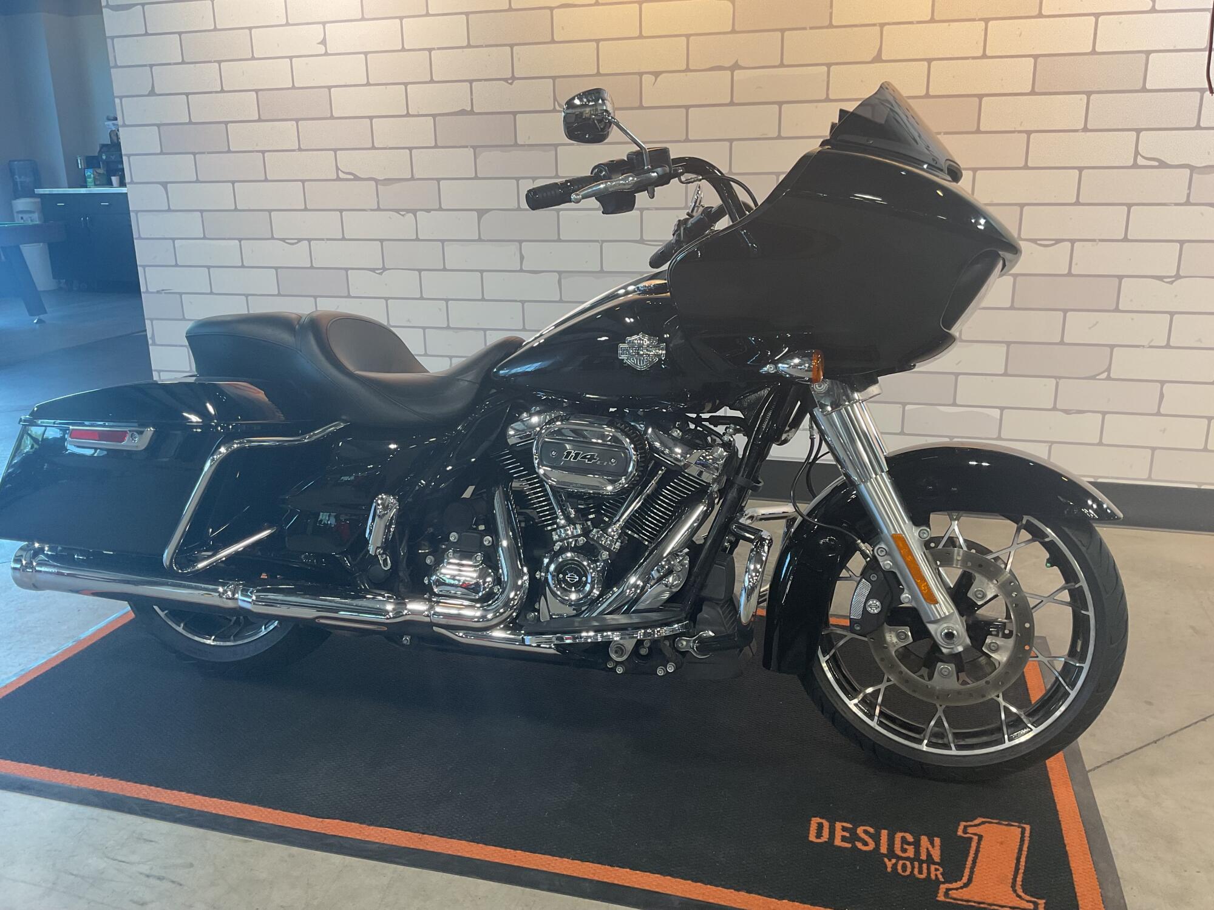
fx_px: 1017
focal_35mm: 29
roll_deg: +2.3
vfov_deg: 48.2
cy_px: 455
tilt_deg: -16.6
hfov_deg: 61.7
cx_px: 607
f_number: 1.8
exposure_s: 1/50
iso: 50
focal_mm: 3
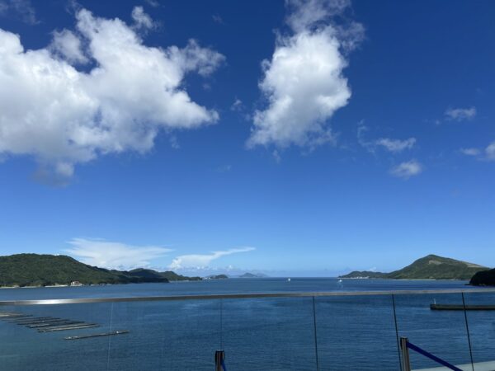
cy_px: 186
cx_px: 248
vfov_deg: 53.1
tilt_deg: +13.0
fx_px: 372
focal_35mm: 26
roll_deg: -0.8
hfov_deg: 67.3
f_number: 1.5
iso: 50
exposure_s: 1/6993
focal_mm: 5.7
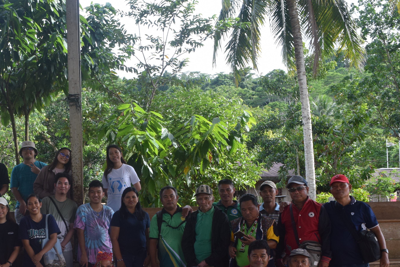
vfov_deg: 26.5
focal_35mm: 50
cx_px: 109
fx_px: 556
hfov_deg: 38.7
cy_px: 217
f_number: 8
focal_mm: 20
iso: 400
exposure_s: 1/250
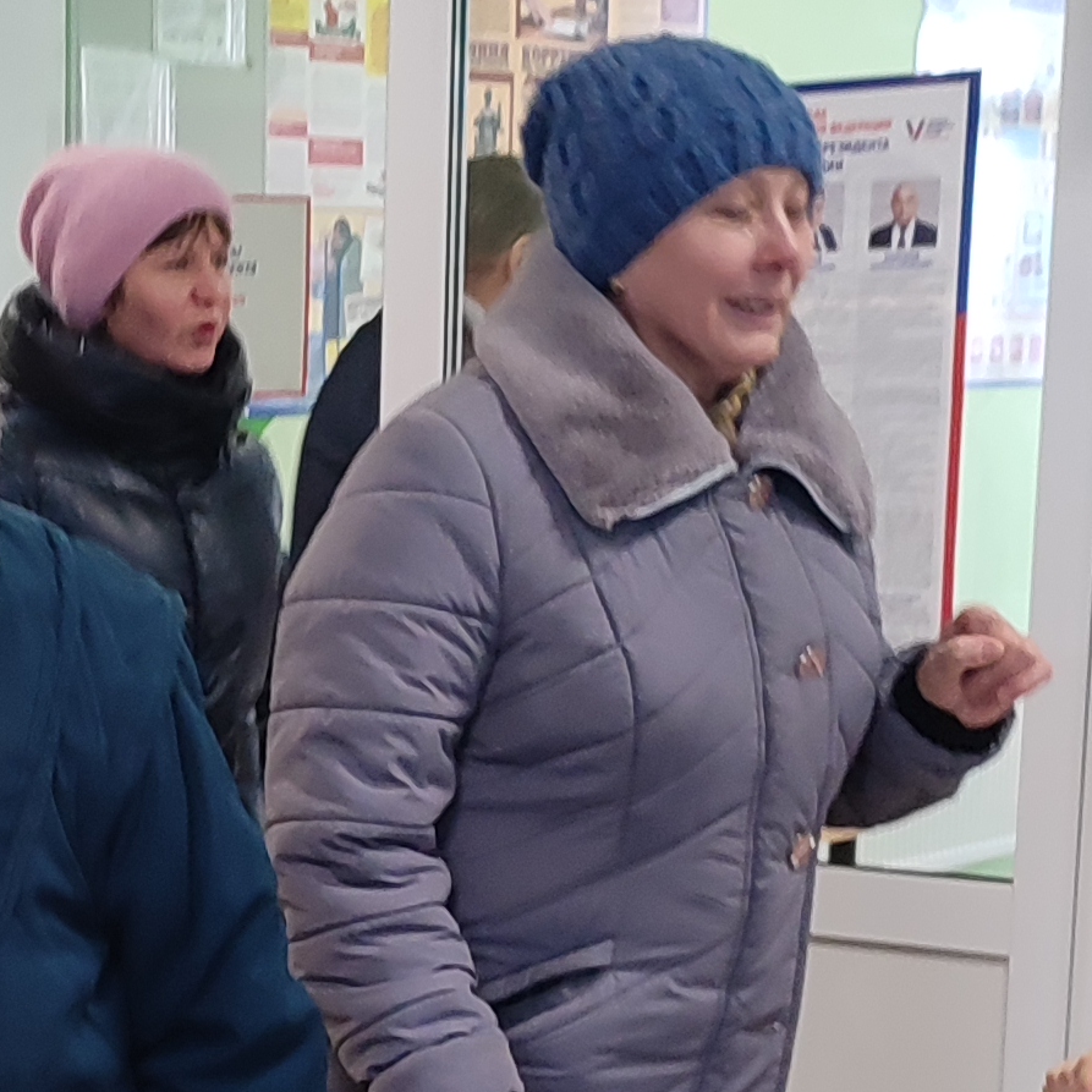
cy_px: 1061
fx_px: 3391
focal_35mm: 95
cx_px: -289
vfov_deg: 17.9
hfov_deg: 17.3
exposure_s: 1/33
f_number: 1.89
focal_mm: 5.89
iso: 278
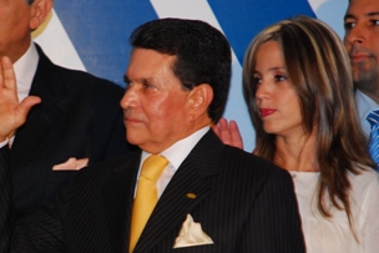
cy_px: 167
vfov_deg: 4.6
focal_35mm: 299
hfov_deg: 6.9
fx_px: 3146
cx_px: 146
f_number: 5.6
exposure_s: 1/60
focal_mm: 135
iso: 1000
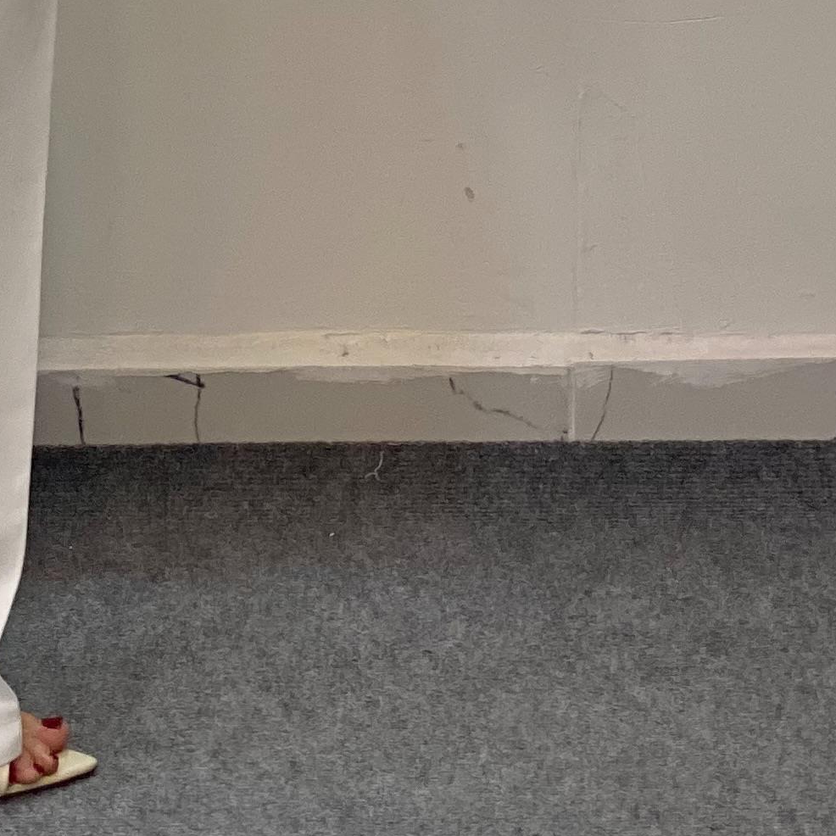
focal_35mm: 188
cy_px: -762
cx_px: -162
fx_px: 5137
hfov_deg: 9.2
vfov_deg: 8.8
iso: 64
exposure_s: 1/122
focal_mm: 6
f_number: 2
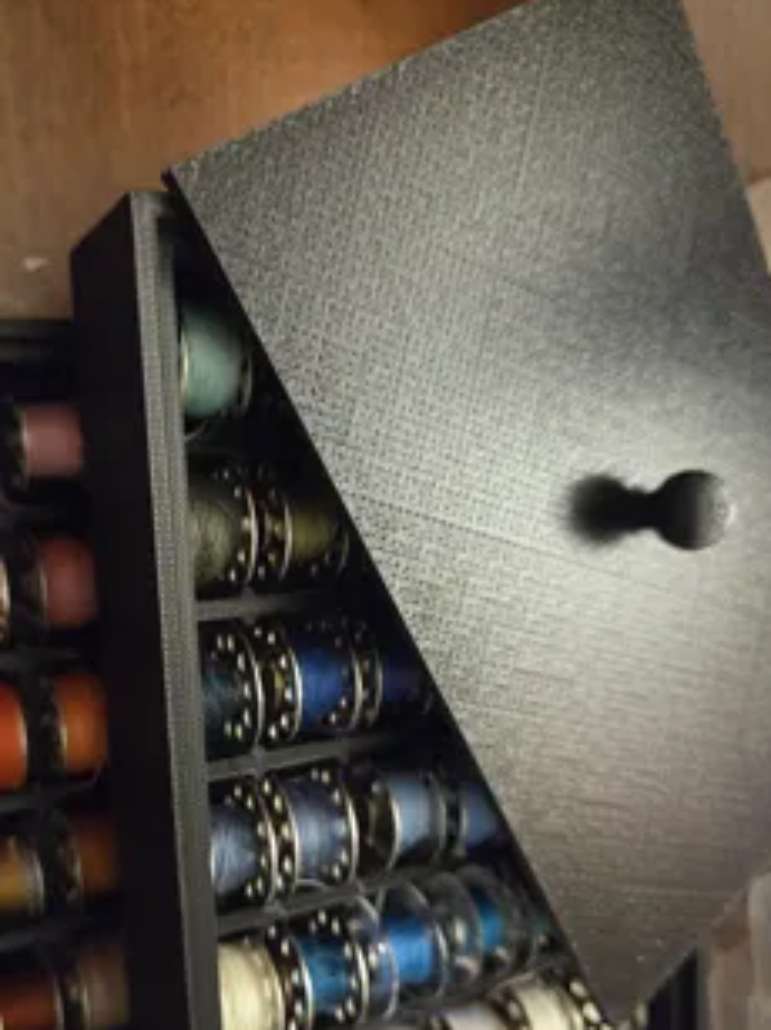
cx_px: 315
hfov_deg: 46.5
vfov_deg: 59.5
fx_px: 892
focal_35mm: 30
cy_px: 621
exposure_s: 1/60
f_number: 1.8
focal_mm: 5.4
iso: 1600
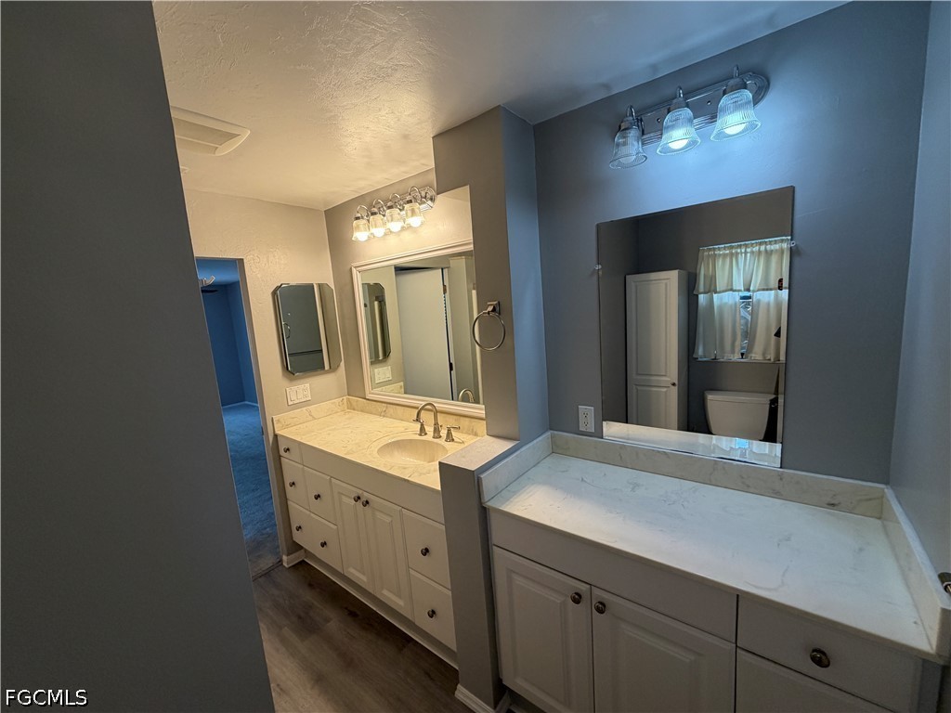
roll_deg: +4.5
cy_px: 356
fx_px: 385
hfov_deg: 102.1
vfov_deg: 85.7
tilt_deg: -7.8
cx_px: 476
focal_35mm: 14
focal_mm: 2.22
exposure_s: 1/120
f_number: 2.2
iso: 125
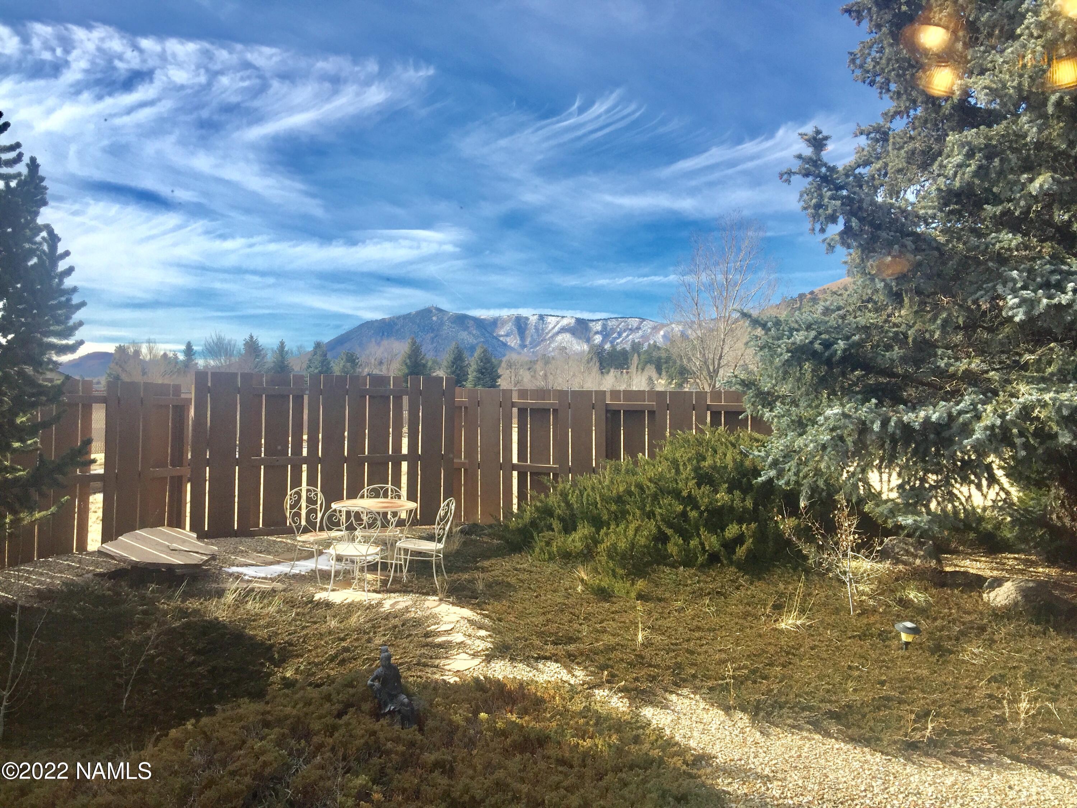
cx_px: 538
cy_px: 404
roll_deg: -0.7
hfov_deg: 61.7
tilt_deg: +2.0
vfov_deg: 48.2
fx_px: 902
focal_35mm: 29
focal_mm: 4.15
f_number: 2.2
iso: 32
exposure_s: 1/1582
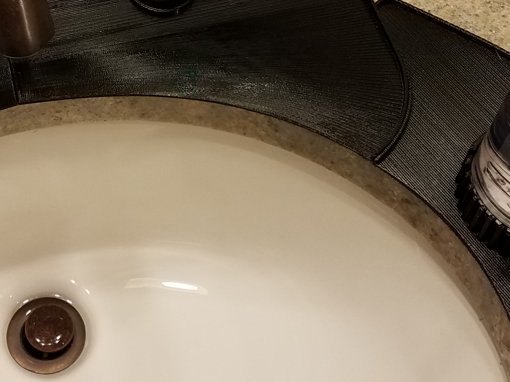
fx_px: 928
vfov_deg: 22.9
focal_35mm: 63
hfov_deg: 30.2
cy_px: 66
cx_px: 128
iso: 125
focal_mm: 4.2
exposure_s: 1/60
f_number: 1.7
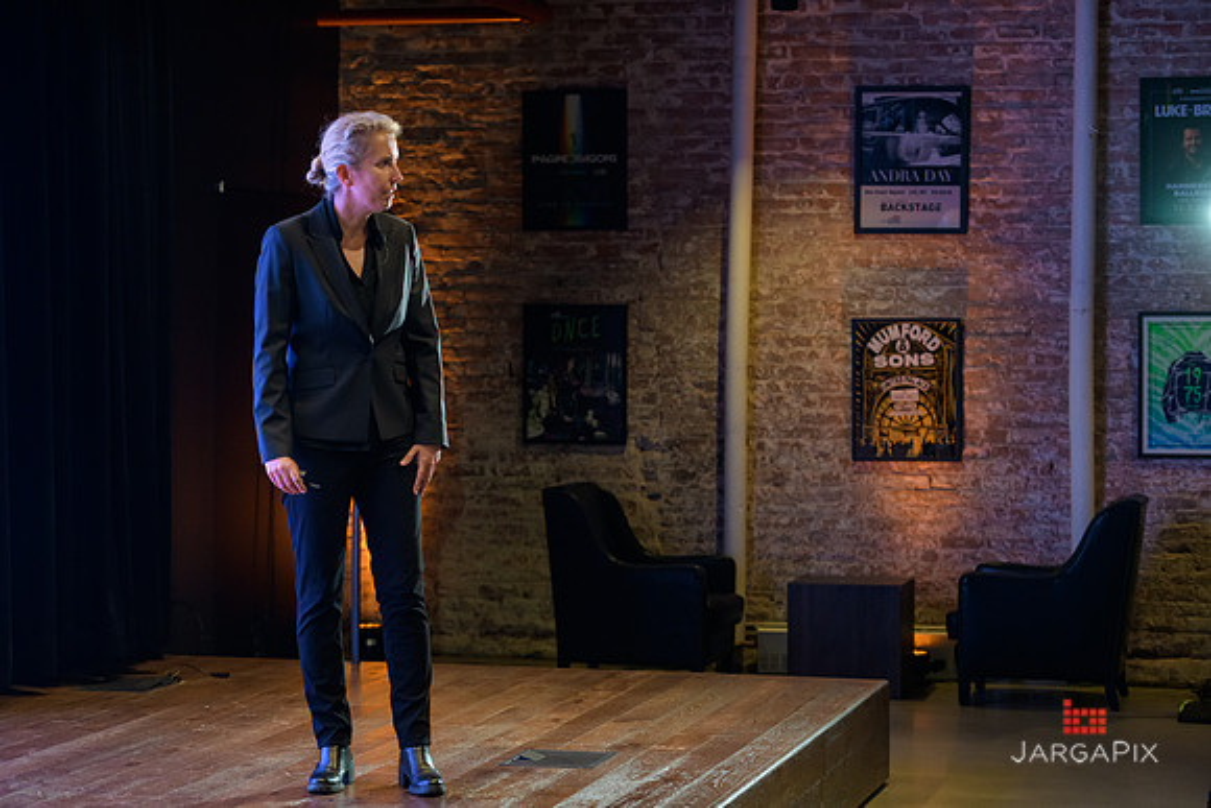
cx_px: 606
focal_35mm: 92
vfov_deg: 14.9
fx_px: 3095
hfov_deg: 22.1
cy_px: 404
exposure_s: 1/200
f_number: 3.2
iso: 1600
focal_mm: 92
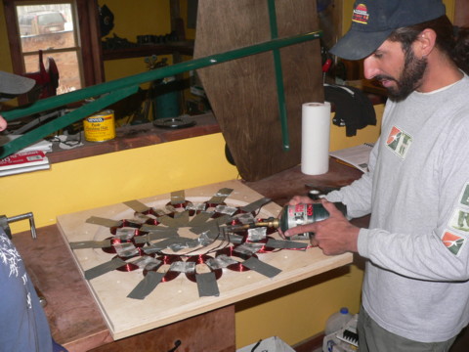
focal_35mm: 36
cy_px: 176
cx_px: 234
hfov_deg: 51.4
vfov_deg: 39.7
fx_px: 488
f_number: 2.8
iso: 100
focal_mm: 6
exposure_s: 1/80
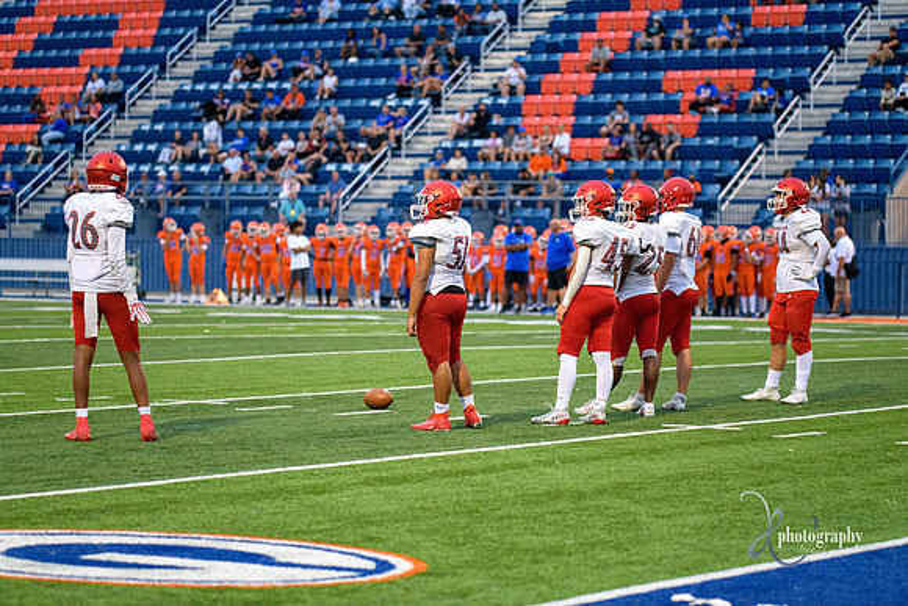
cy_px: 303
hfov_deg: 17.1
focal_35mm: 120
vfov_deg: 11.4
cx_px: 454
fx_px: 3027
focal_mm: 120
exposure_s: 1/2000
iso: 4000
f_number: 2.8
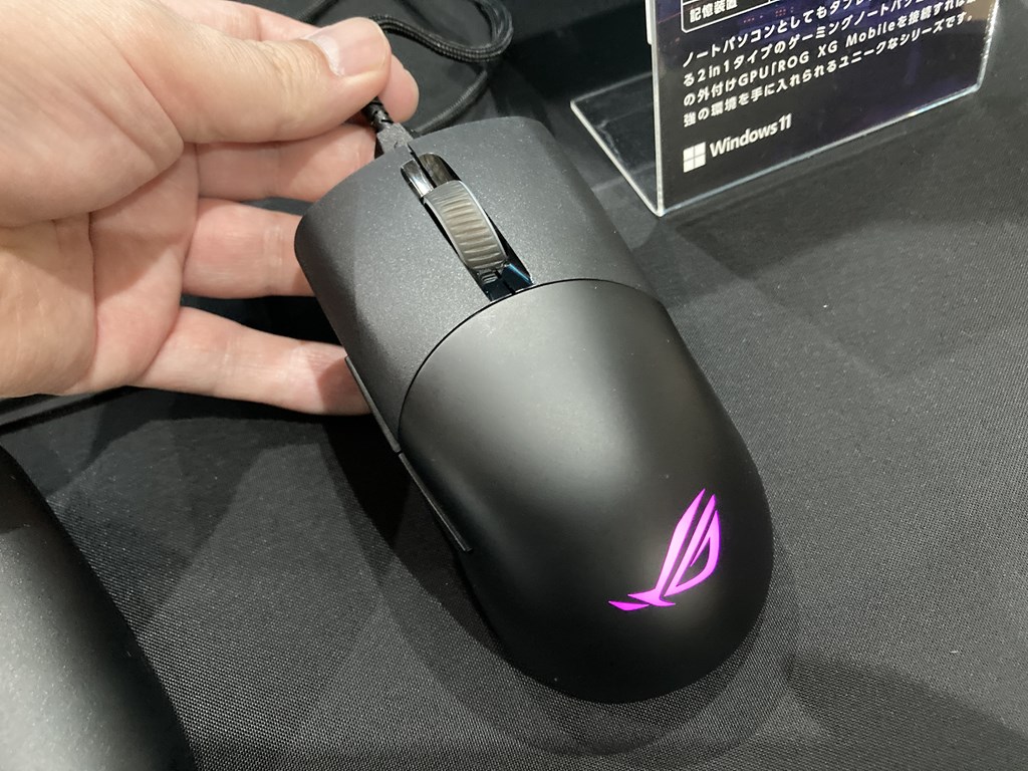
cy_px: 386
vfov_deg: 49.7
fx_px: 832
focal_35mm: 28
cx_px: 514
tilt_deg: -58.0
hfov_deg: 63.4
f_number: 1.8
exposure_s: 1/25
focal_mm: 3.99
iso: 640
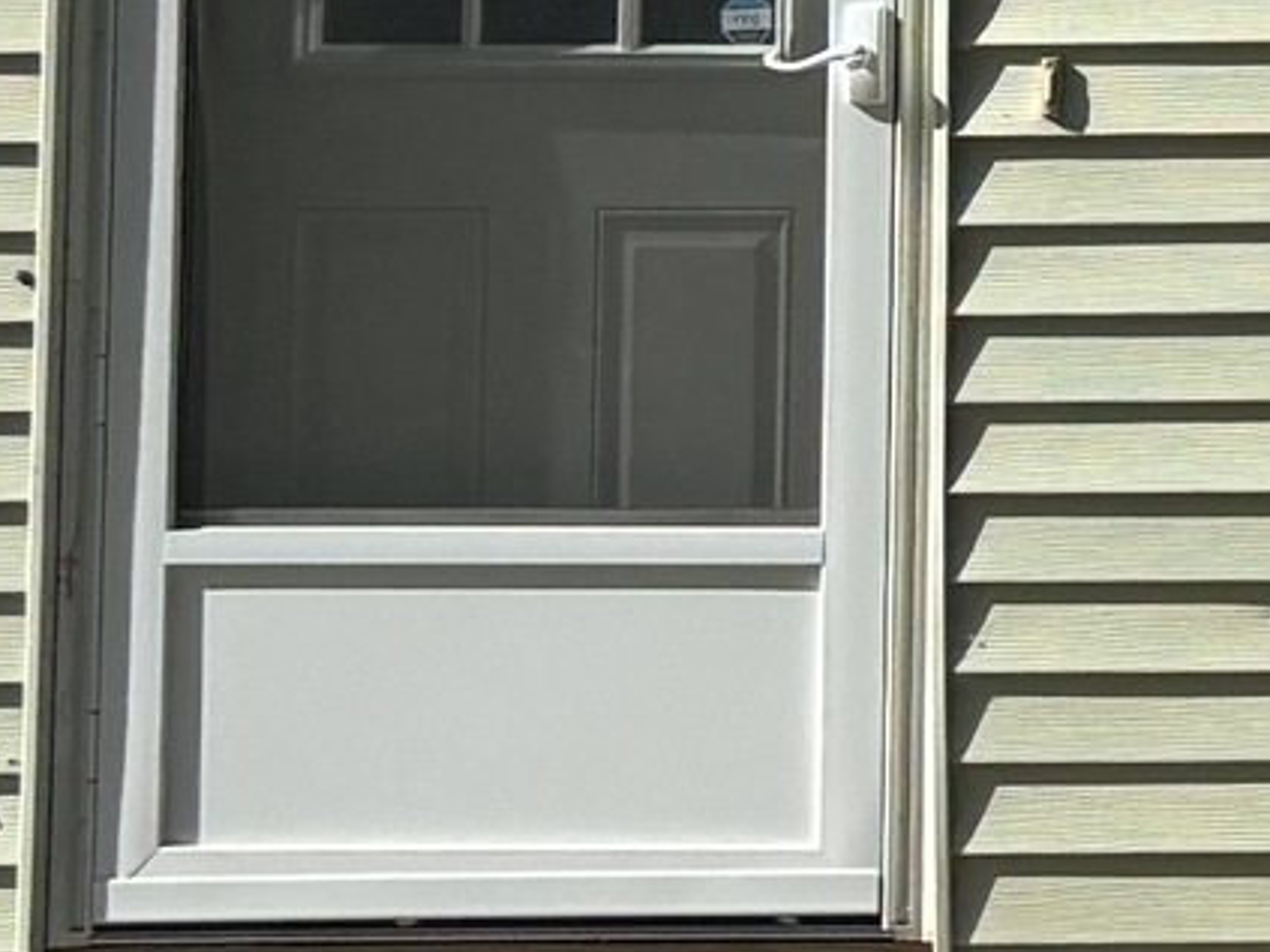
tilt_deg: +4.4
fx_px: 6932
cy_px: -679
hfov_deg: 9.3
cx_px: 3131
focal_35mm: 189
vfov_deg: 7.6
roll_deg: +0.8
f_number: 1.6
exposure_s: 1/3311
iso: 50
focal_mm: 5.96
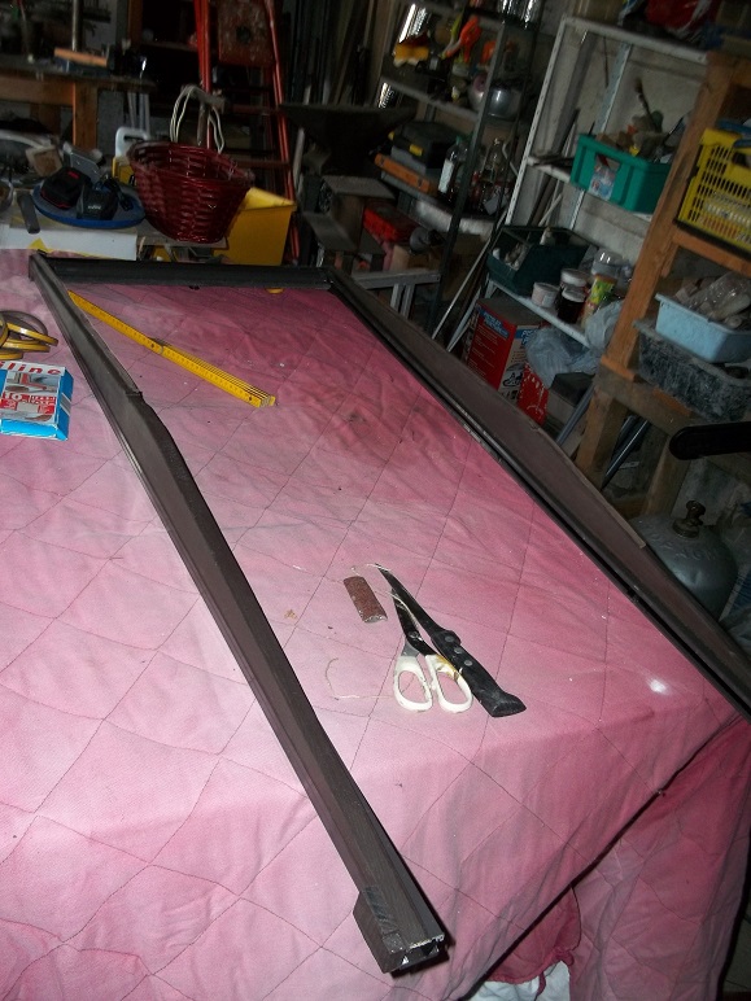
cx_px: 376
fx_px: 926
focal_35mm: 32
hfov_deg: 44.2
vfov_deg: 56.8
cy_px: 500
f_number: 2.9
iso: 160
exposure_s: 1/30
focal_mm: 5.7
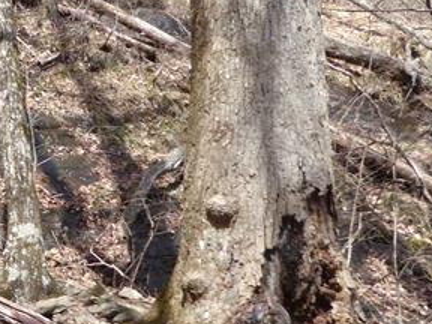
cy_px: 225
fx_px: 1111
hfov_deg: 20.8
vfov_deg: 16.5
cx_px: -54
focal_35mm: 89
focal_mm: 4.3
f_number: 3.3
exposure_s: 1/400
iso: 100
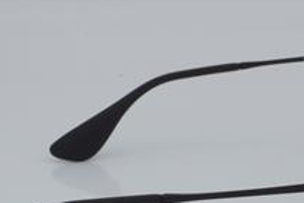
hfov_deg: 14.3
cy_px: 184
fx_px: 1207
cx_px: 227
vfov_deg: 9.6
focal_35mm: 143
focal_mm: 50
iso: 100
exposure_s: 1/4
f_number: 32
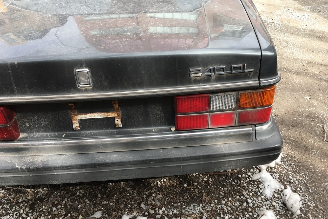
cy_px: 109
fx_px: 282
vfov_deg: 42.3
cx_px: 165
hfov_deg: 60.3
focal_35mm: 31
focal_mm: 4.15
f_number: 2.2
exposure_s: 1/245
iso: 25
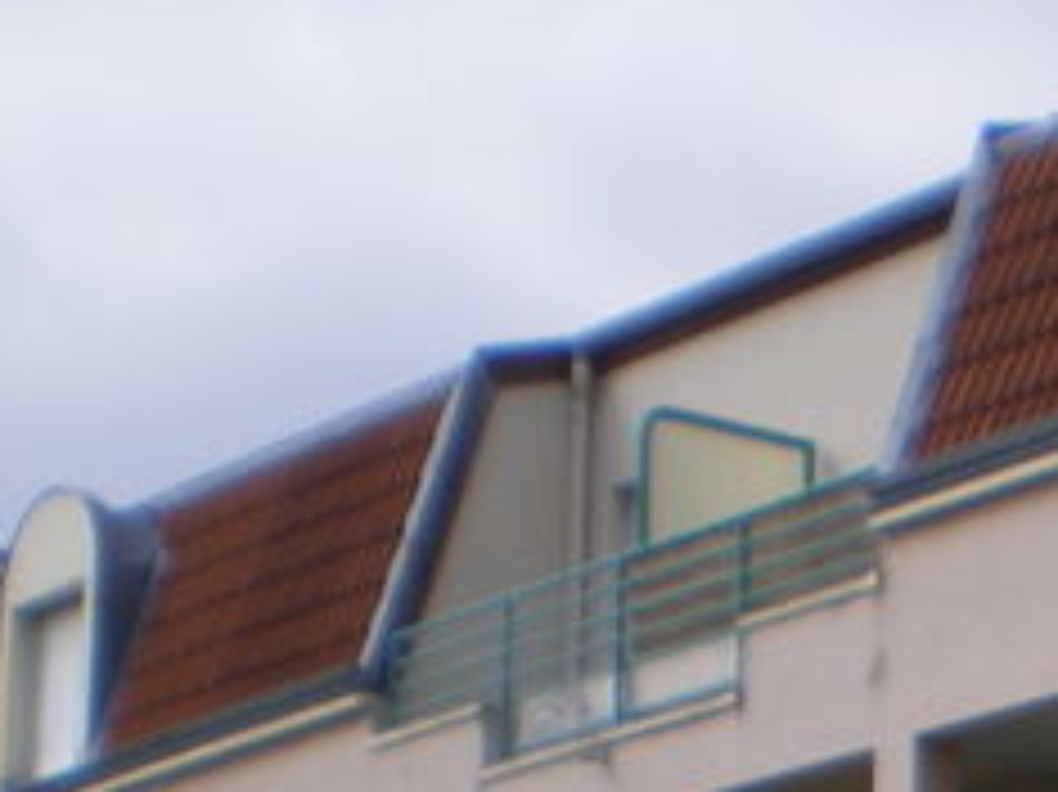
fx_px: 4949
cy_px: 1372
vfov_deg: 8.8
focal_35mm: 162
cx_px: 1634
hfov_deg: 11.6
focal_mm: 6.3
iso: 64
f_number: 4.6
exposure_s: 1/320
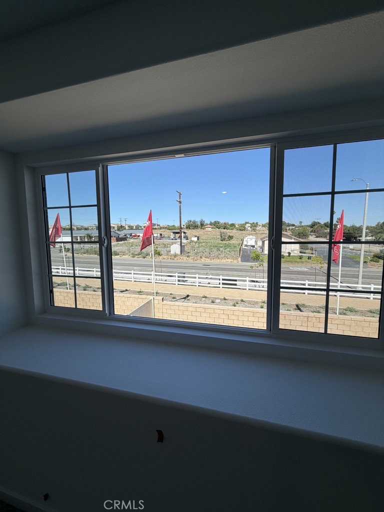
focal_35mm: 14
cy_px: 256
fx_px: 207
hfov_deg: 85.7
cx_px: 192
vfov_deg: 102.1
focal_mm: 2.22
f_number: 2.2
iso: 40
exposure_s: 1/709
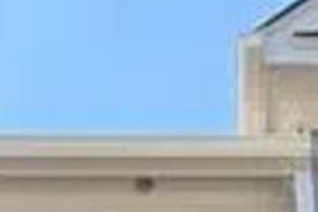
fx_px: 1820
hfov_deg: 9.9
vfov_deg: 5.0
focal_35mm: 206
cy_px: 1142
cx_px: 333
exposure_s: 1/1901
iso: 100
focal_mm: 6.76
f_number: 1.78
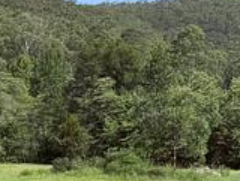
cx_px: 60
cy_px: 207
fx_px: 647
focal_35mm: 93
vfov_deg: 15.5
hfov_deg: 20.9
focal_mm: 6.76
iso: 80
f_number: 1.78
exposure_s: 1/3279
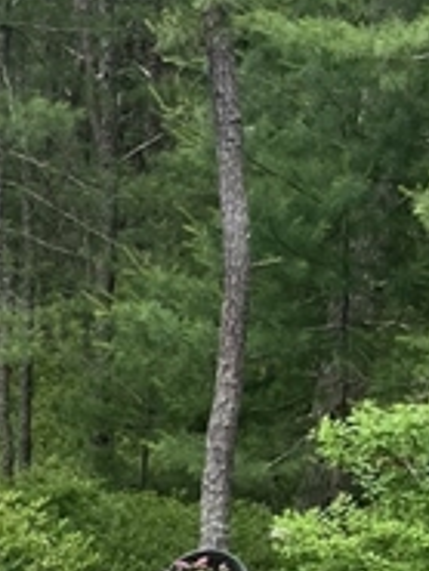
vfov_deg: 15.9
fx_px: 1915
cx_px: -355
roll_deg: -1.0
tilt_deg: -11.9
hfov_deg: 11.8
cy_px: 793
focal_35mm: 116
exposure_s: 1/796
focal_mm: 3.99
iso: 32
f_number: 1.8
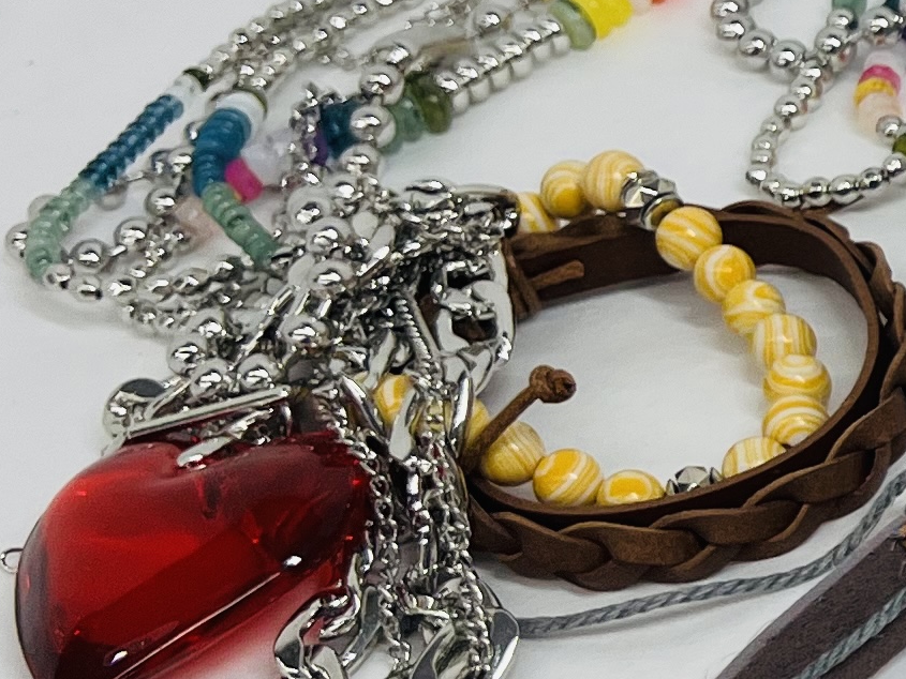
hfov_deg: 13.5
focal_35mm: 124
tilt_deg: -39.4
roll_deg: +4.4
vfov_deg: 12.0
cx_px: 1837
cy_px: 328
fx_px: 3246
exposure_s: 1/454
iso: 50
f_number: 1.5
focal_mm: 5.7
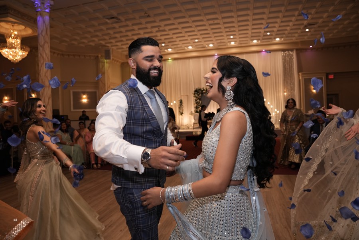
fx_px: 239
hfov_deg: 73.7
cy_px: 120
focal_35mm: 24
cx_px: 180
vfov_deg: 53.1
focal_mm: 24
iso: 1250
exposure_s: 1/160
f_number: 4
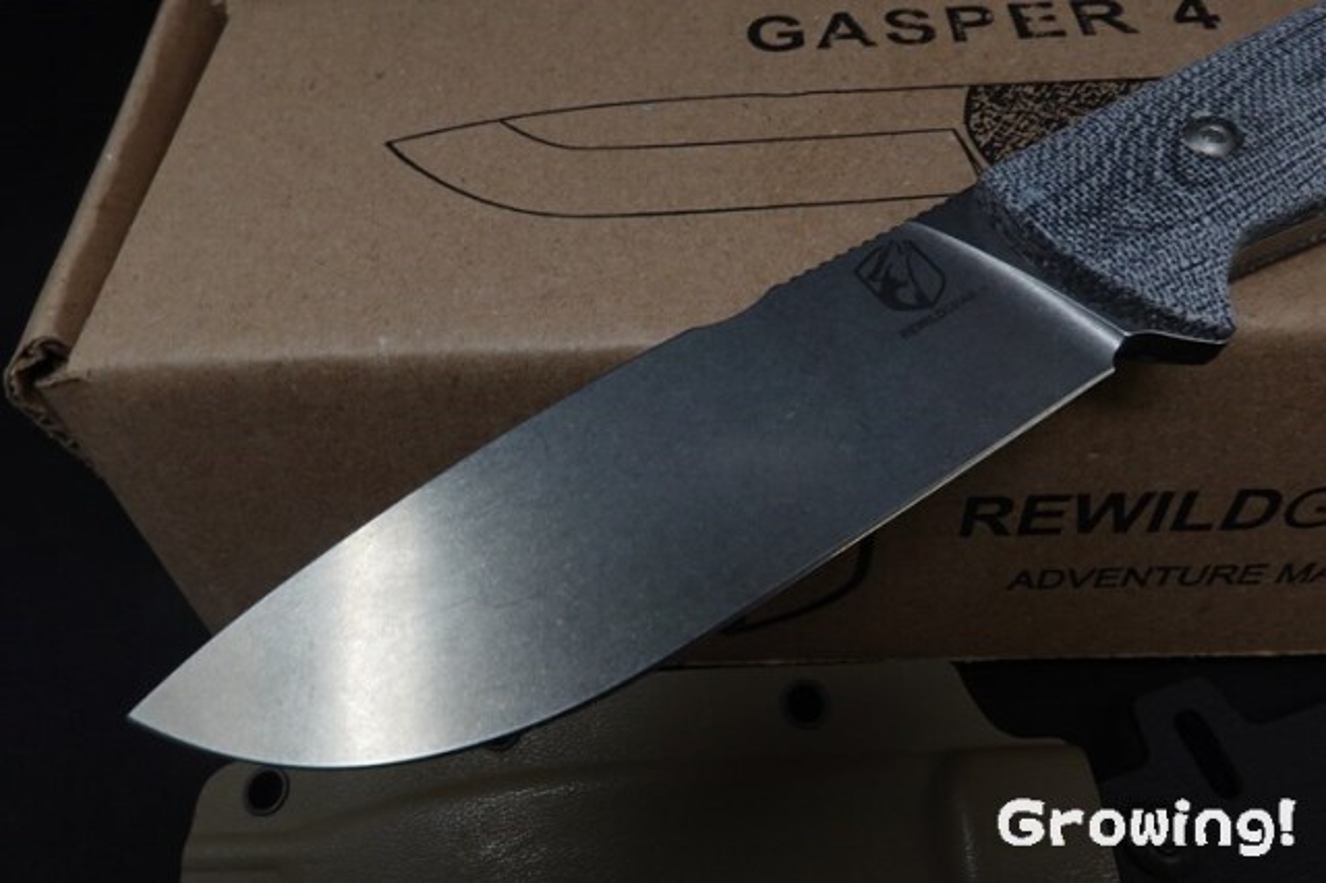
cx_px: 663
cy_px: 442
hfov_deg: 73.8
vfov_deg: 53.1
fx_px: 884
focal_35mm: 24
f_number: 10
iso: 250
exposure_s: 1/30
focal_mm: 9
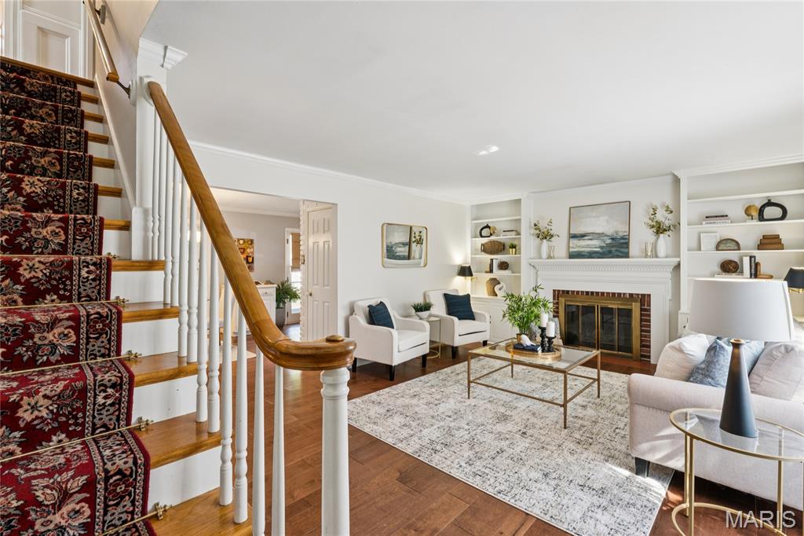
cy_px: 268
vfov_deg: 73.4
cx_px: 402
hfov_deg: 96.4
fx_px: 359
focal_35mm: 16
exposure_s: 1/3.33
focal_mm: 16.1
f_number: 13
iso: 200
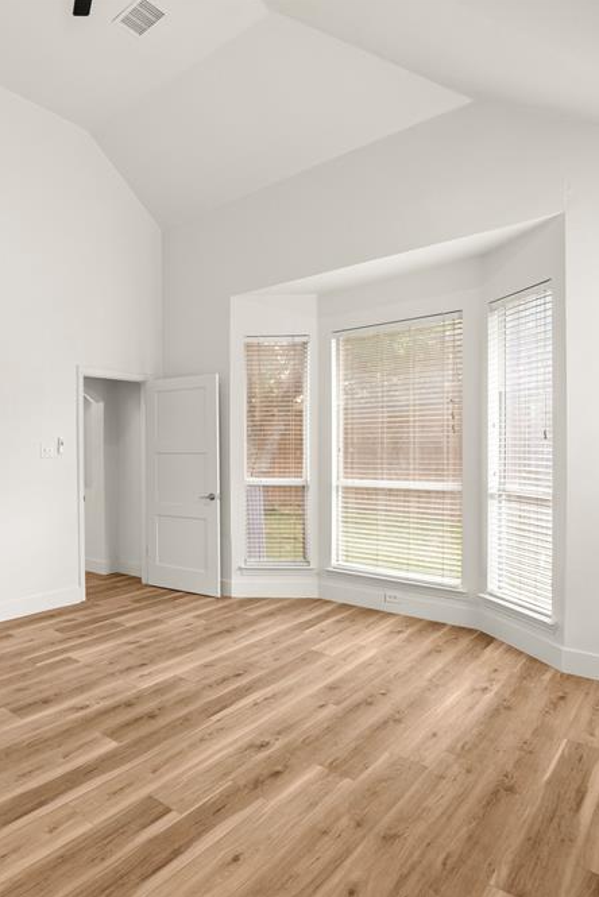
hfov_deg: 58.7
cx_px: 150
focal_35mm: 20
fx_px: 499
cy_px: 455
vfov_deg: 83.9
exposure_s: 1/3
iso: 250
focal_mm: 13
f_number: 8
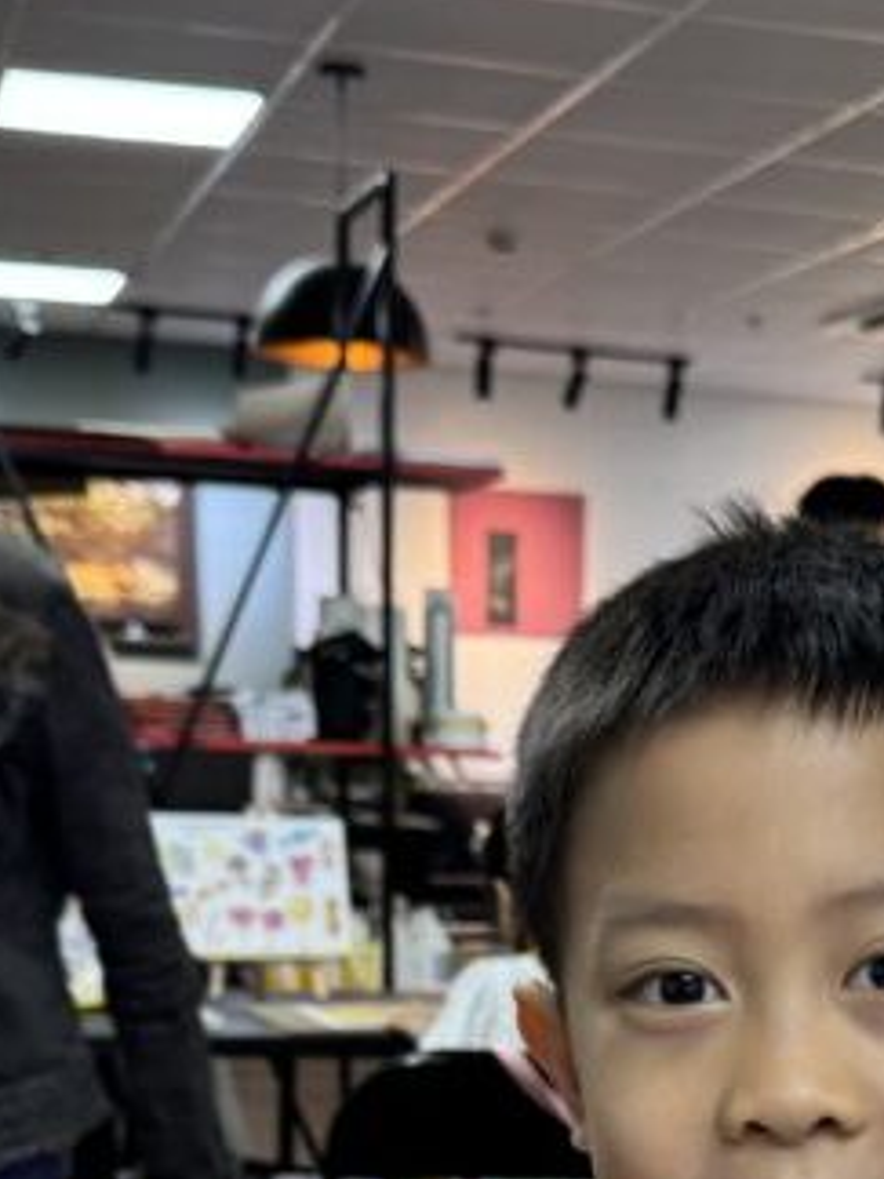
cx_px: 815
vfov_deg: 24.2
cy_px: 1365
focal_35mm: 74
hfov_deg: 19.5
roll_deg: -0.6
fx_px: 2520
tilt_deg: -13.5
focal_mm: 6.76
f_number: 1.78
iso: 125
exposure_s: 1/100
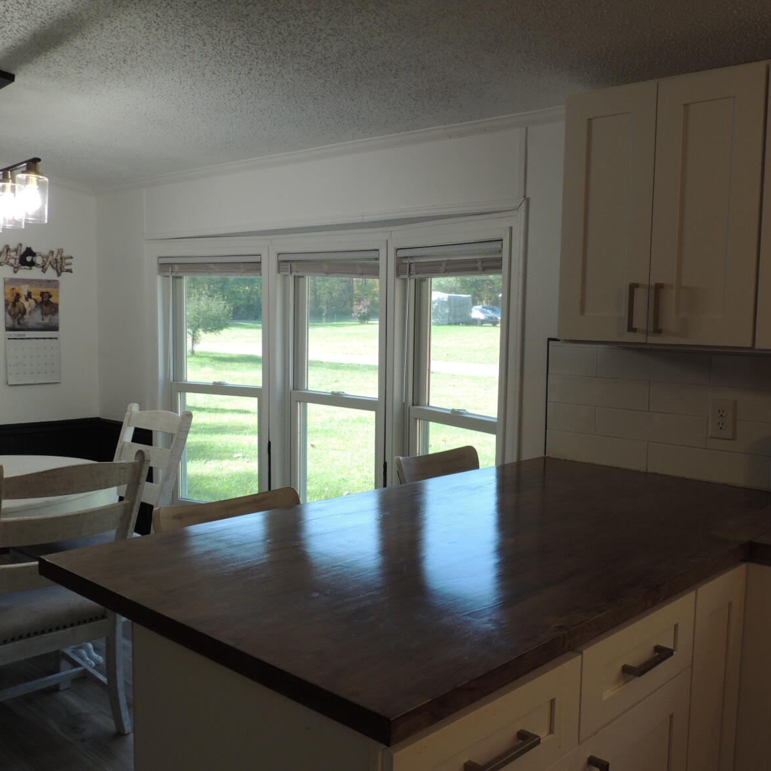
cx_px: 431
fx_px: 857
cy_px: 390
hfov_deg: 48.3
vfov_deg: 48.4
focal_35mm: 34
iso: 100
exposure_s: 1/50
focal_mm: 4.9
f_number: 3.1
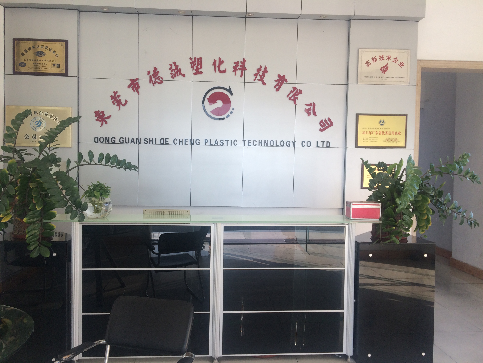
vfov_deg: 48.2
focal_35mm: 29
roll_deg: -1.9
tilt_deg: -1.8
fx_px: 405
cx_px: 242
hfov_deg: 61.7
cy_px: 182
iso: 40
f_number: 2.2
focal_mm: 4.15
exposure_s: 1/100
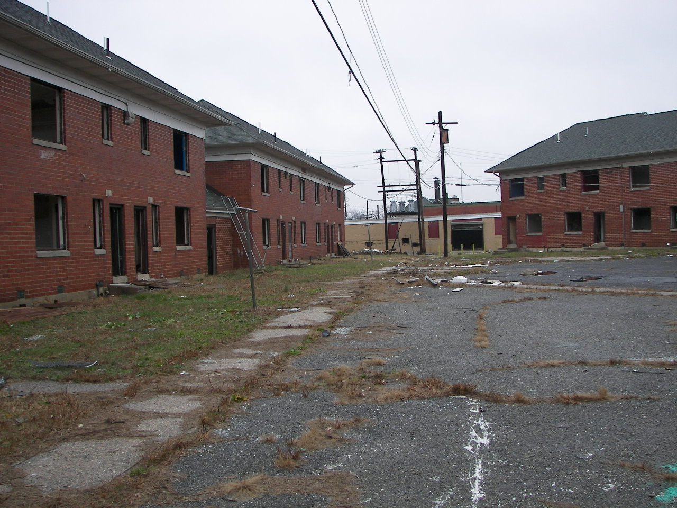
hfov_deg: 51.4
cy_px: 254
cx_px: 338
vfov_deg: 39.7
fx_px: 704
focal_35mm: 36
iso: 50
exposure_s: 1/60
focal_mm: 6
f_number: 2.8
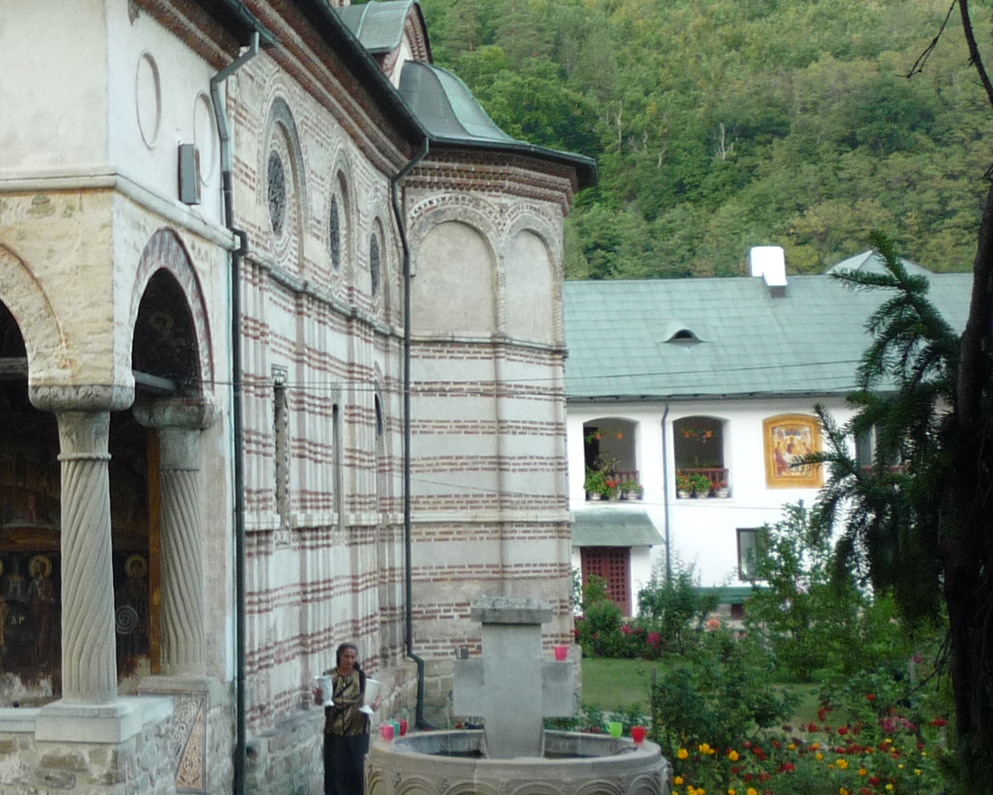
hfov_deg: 25.7
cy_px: 214
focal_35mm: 71
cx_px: 41
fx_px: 2087
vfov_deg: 21.4
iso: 100
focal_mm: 5.2
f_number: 3.3
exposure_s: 1/30
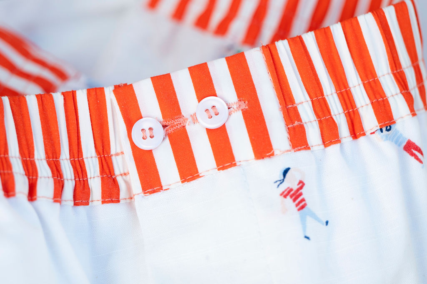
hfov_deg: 7.3
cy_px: 122
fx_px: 3330
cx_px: 198
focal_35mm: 281
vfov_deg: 4.9
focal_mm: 175
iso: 160
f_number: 2.8
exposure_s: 1/1250
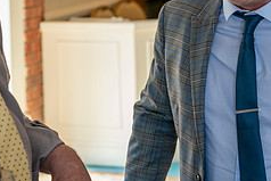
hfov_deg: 15.3
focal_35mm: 134
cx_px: 130
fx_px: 1009
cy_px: -11
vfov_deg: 10.1
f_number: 4
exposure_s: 1/160
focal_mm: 55
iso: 800
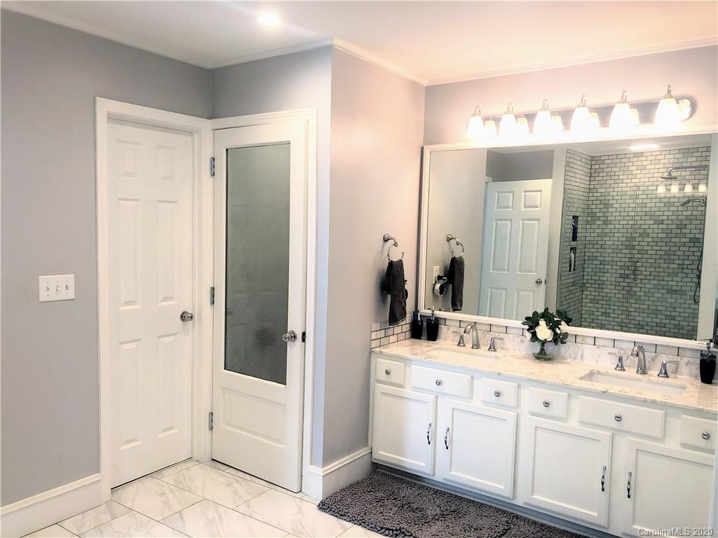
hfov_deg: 63.4
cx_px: 359
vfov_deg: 49.7
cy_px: 269
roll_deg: -1.1
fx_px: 581
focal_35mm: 28
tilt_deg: -3.9
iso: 20
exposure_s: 1/30
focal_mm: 4
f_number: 1.8
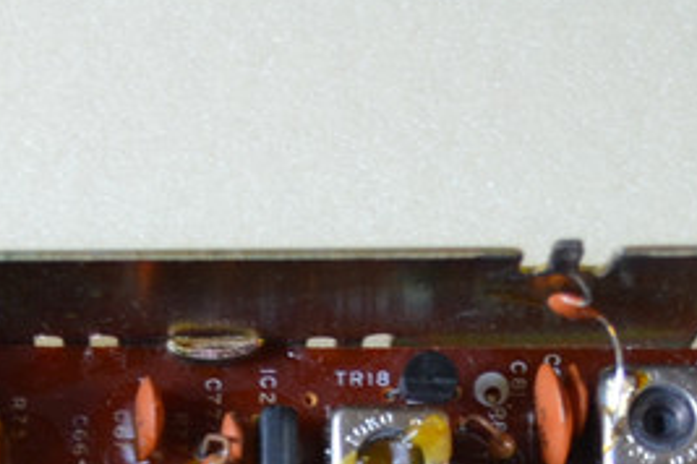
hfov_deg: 11.7
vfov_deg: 7.4
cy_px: 1027
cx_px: 84
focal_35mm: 175
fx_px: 3388
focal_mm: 26
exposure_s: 1/20
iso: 400
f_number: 4.2
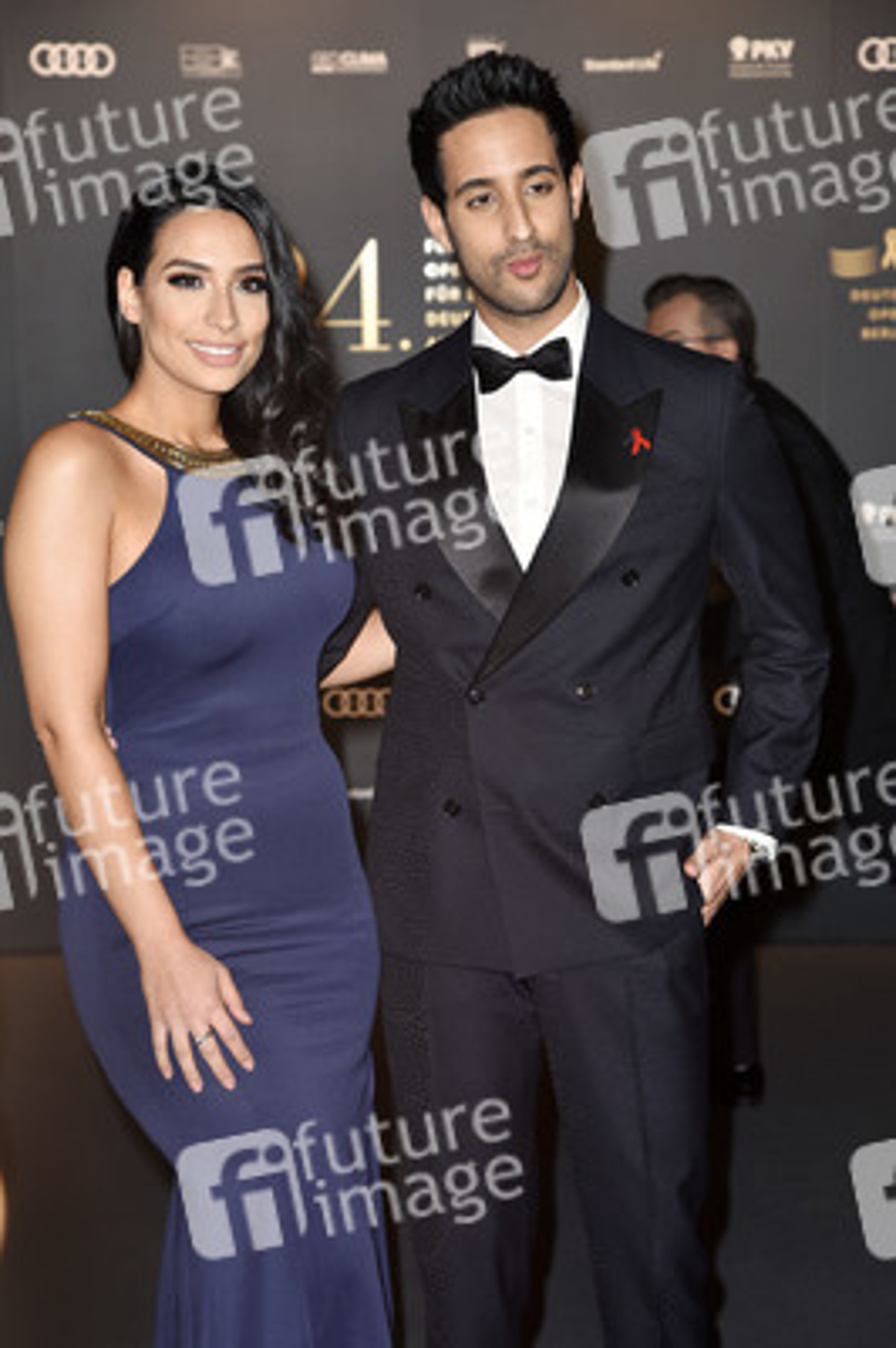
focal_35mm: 78
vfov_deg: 26.0
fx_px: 2917
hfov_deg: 17.5
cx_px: 448
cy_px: 674
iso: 320
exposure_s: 1/200
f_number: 5.6
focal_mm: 78
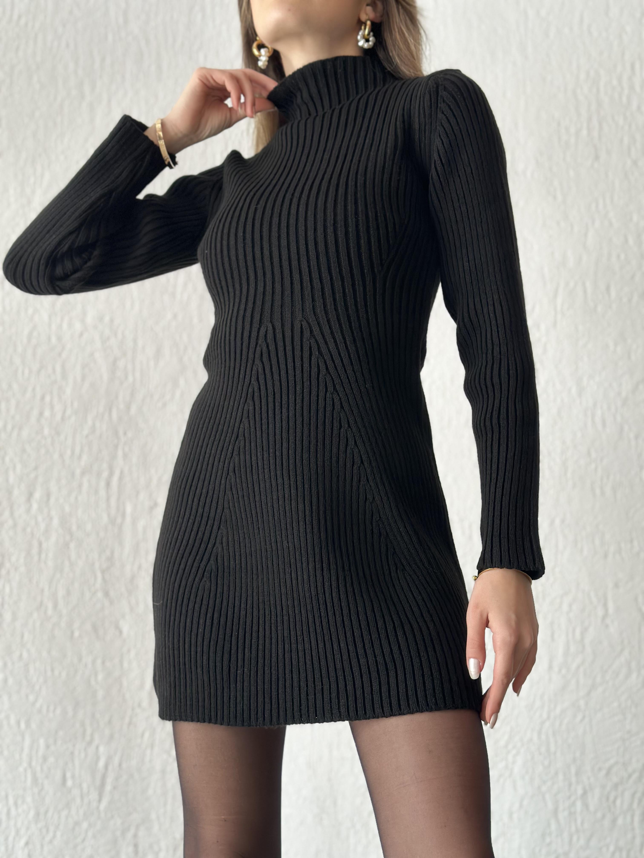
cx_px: 322
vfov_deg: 39.7
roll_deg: -0.4
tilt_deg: +9.1
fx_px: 1191
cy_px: 429
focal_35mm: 48
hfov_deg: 30.3
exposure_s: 1/60
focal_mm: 6.86
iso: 125
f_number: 1.78
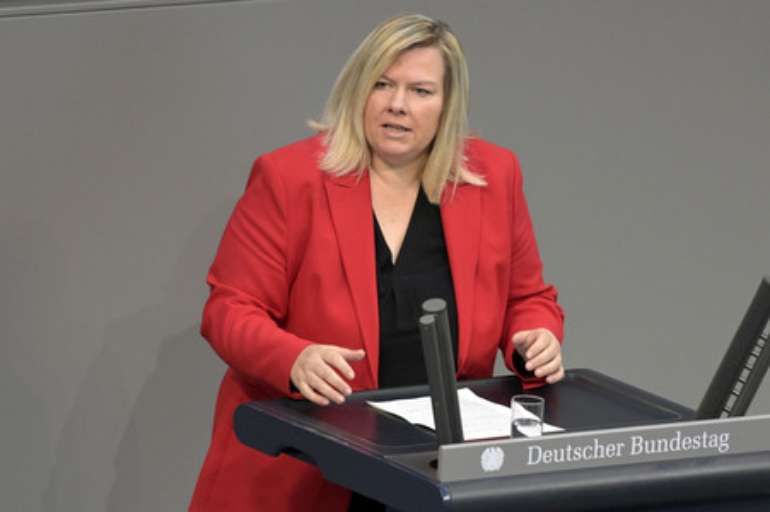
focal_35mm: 380
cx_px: 385
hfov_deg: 5.4
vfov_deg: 3.6
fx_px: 8122
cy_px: 256
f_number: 5.6
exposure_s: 1/320
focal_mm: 380
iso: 8000
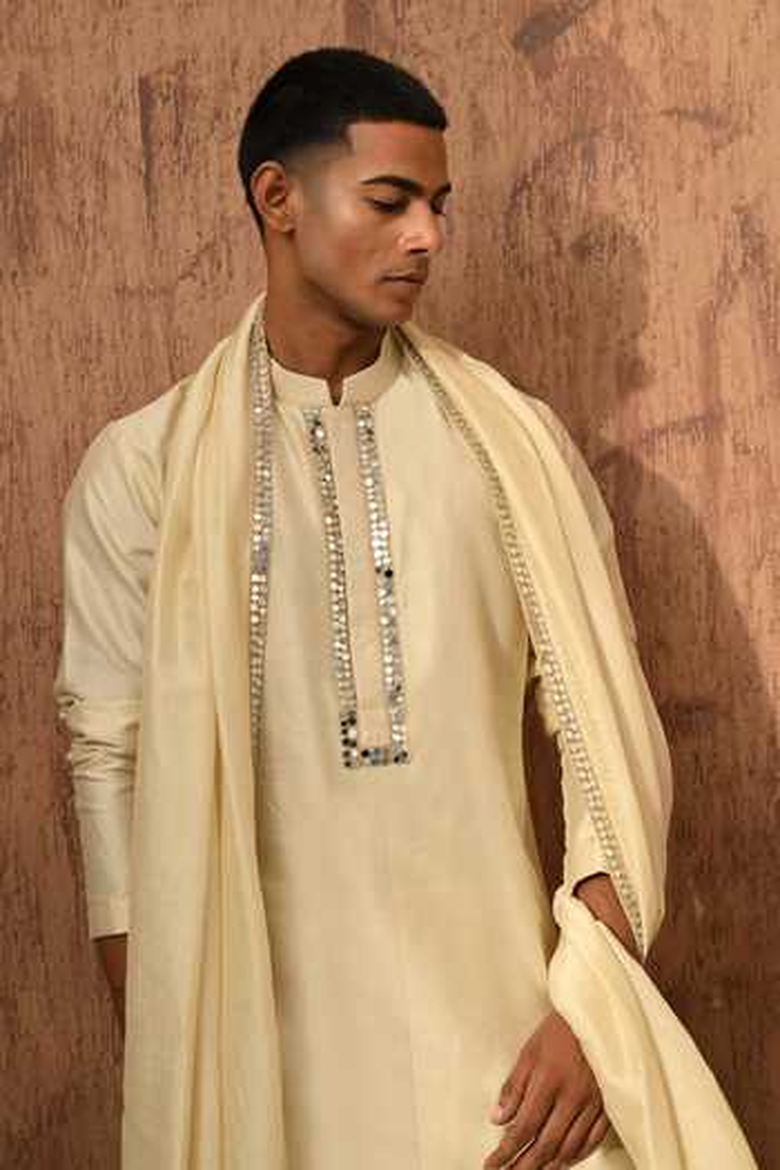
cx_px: 390
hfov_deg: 22.6
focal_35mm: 60
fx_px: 1950
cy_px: 585
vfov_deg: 33.4
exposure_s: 1/100
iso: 250
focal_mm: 60
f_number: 8
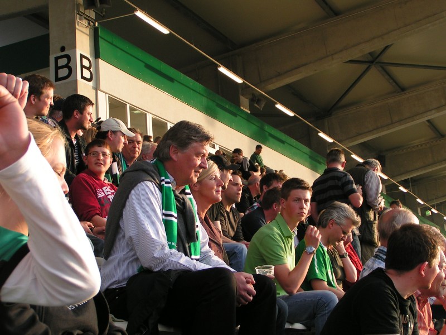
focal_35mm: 60
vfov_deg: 24.4
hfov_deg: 32.2
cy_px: 168
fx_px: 773
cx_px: 223
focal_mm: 9.2
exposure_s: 1/100
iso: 50
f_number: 4
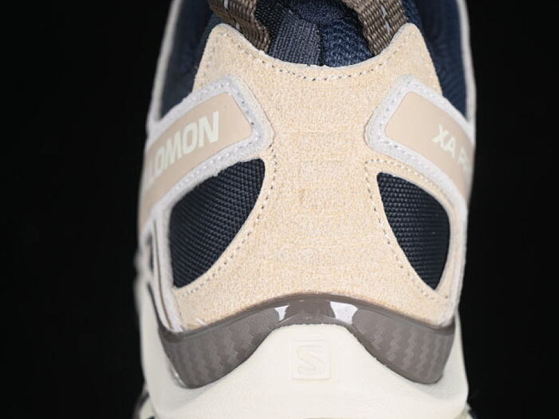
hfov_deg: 23.8
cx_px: 306
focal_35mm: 82
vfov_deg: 18.0
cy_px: 208
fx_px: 1324
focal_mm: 50
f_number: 6.3
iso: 160
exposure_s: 1/60
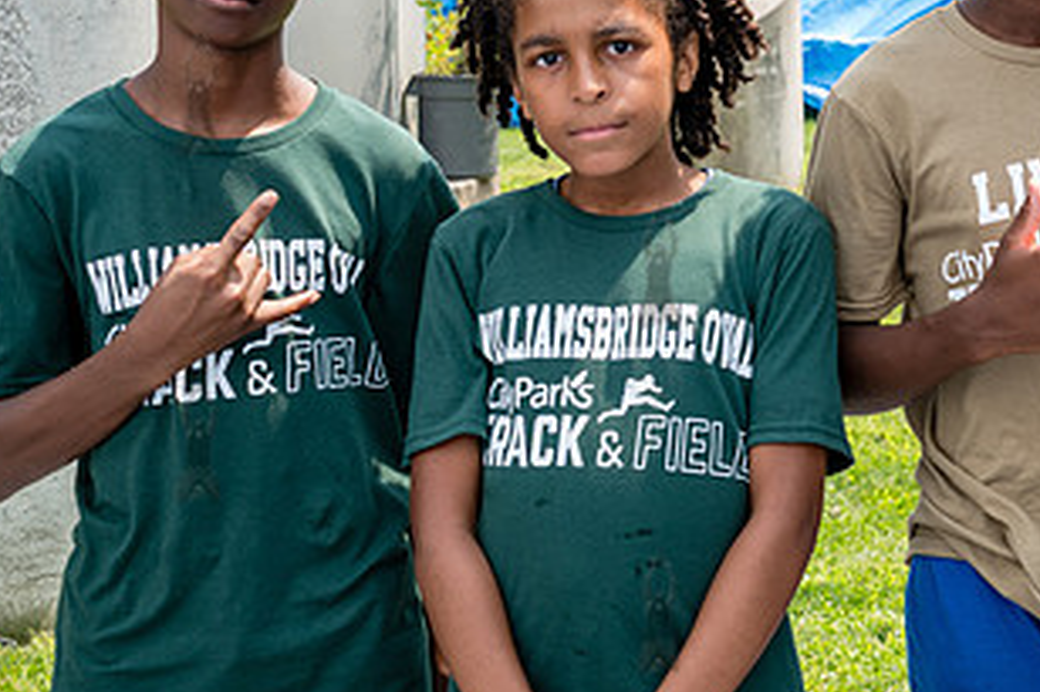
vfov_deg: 16.5
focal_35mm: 82
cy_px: 145
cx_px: 867
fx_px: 2368
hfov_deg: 24.3
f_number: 5
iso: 100
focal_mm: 35
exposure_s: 1/200
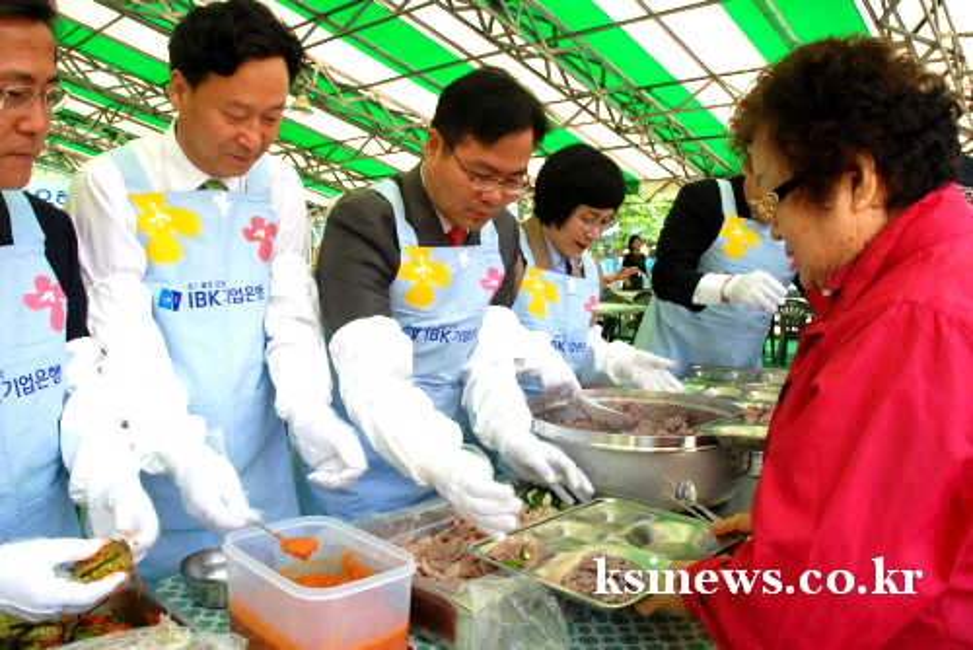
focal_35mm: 27
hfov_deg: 67.4
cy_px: 325
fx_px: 730
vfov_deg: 48.0
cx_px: 486
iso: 800
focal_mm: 18
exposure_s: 1/250
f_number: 8
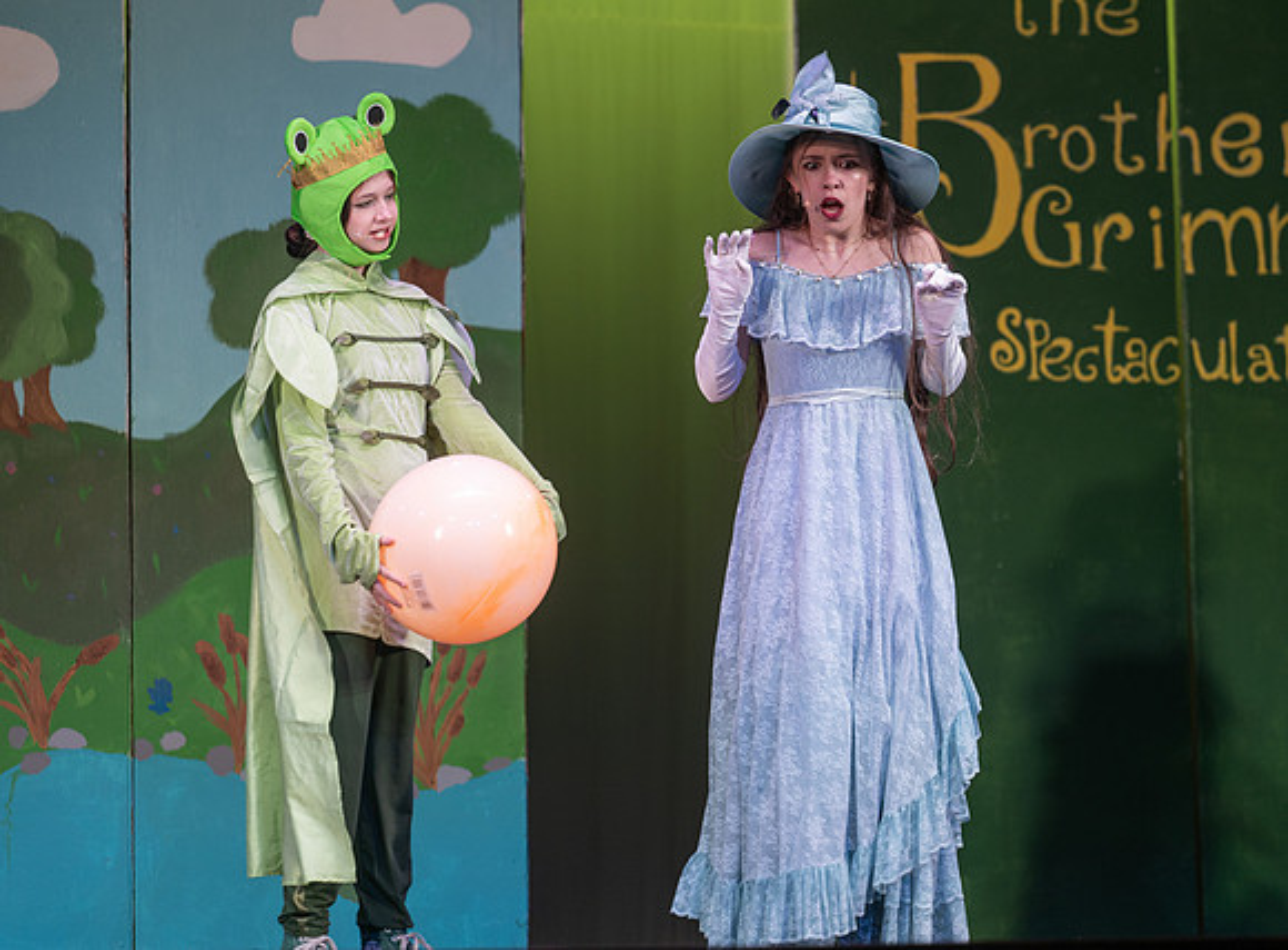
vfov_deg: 8.5
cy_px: 435
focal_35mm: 174
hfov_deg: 11.4
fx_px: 6425
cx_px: 789
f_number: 2.8
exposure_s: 1/250
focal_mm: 135
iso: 250
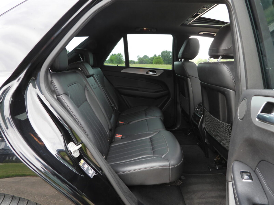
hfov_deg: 71.6
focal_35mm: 24
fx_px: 190
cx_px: 137
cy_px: 102
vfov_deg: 56.8
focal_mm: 4.3
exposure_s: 1/40
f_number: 2.8
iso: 100
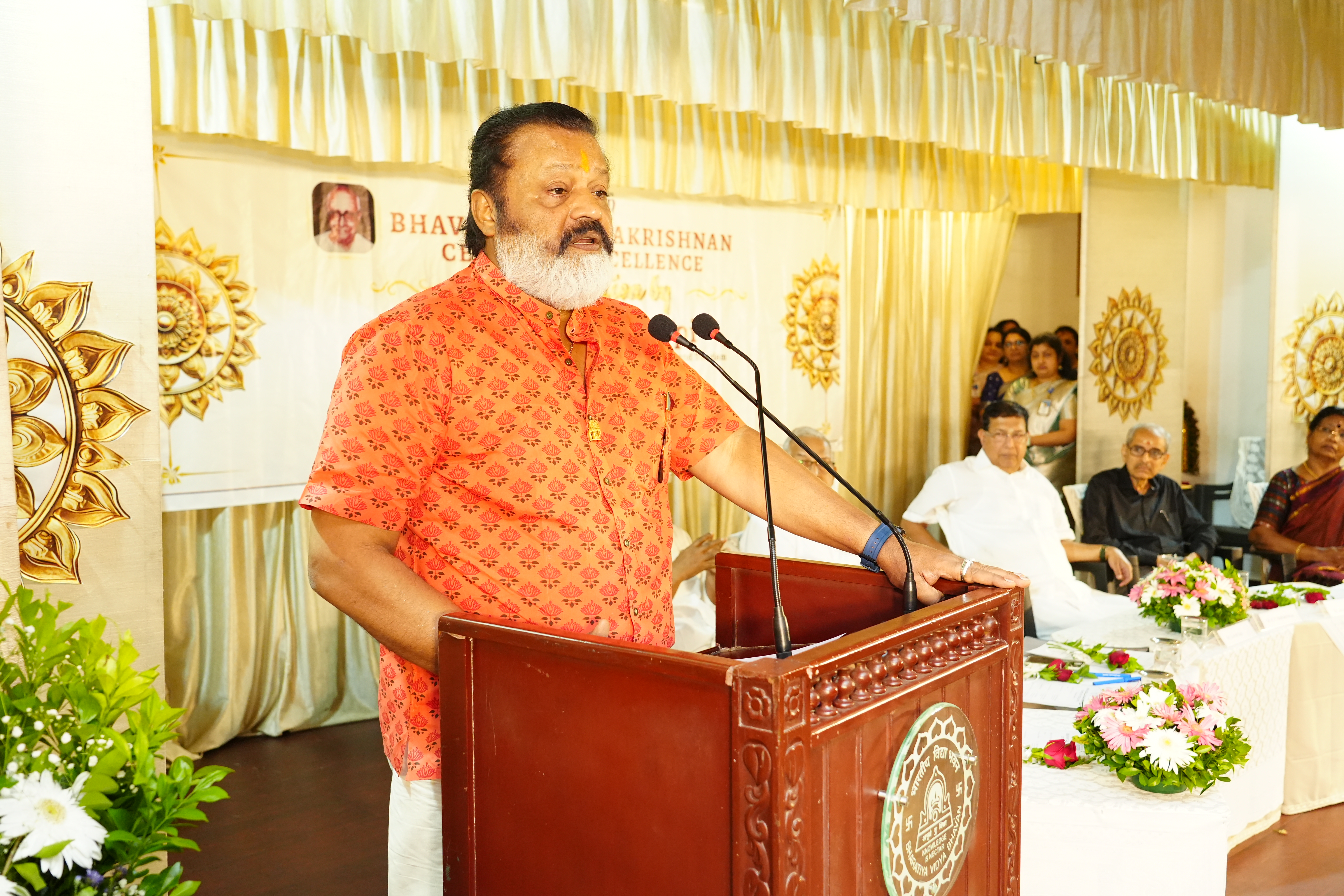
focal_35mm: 34
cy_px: 448
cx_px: 672
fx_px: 1269
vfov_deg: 38.9
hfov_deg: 55.8
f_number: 5
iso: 3200
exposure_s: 1/125
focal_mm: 34
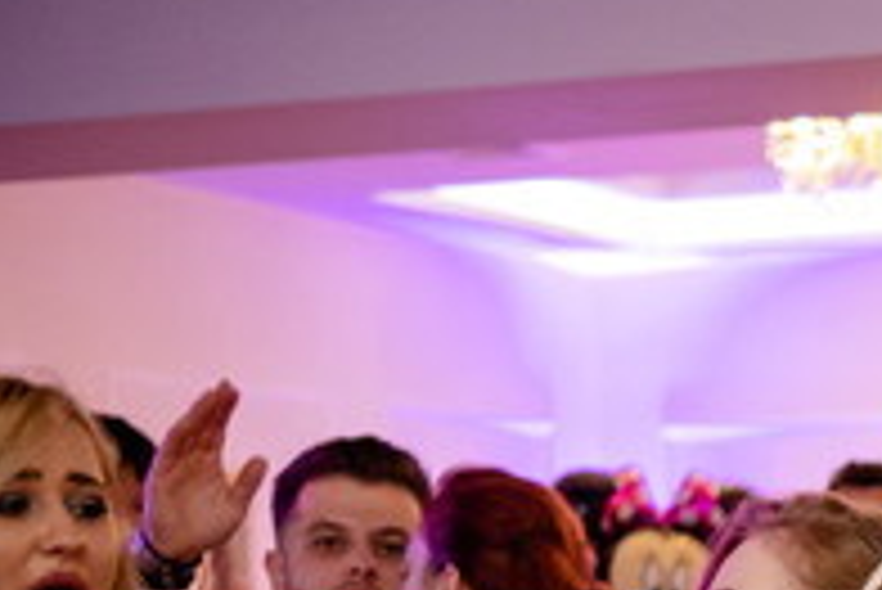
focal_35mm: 114
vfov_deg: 11.6
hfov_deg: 16.2
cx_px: 1359
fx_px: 2795
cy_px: 858
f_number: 1.4
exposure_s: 1/200
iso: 1000
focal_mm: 23
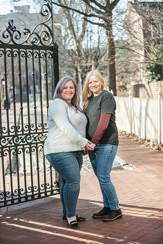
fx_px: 475
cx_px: 82
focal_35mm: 70
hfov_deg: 19.5
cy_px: 122
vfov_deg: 28.8
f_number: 3.2
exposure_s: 1/2500
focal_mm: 70
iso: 640
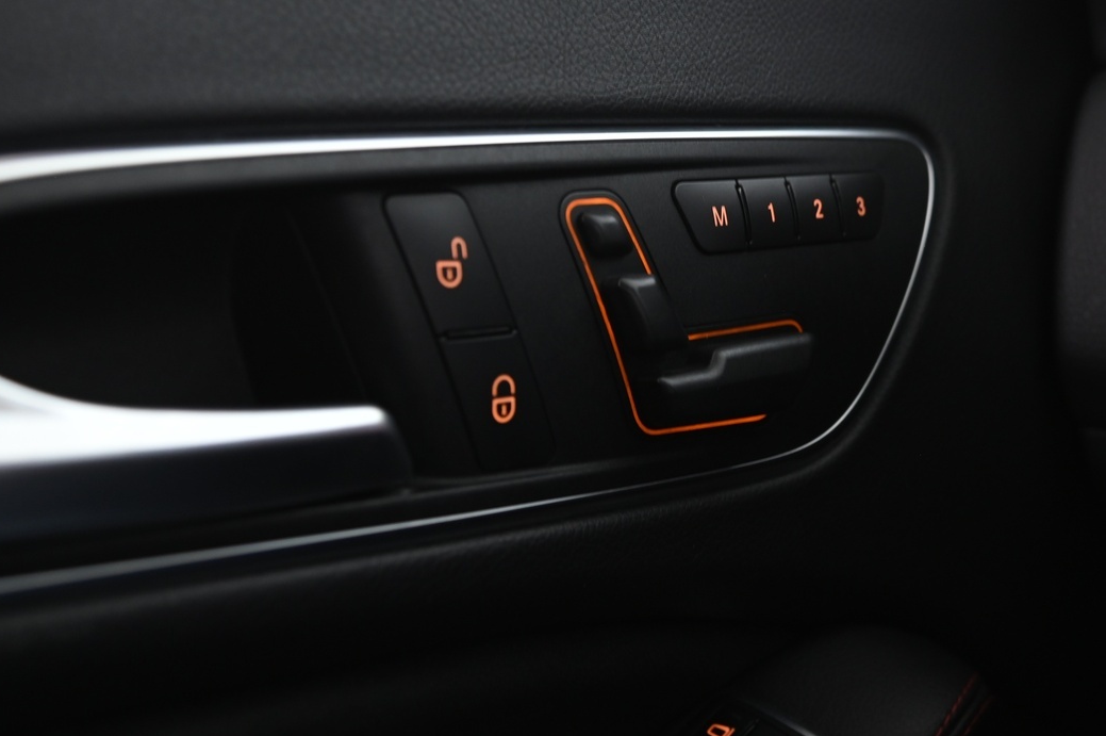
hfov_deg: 39.4
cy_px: 285
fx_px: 1535
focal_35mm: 50
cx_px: 680
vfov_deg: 26.9
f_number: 4
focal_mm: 32
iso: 1000
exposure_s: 1/8
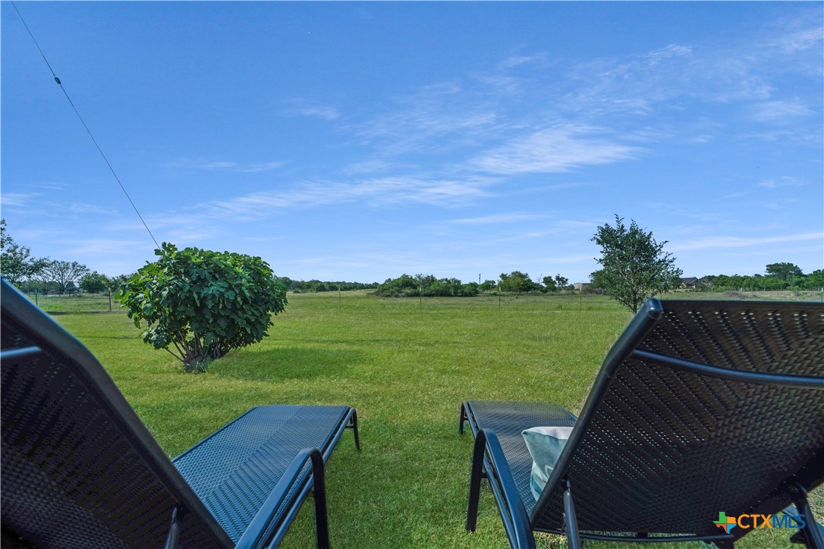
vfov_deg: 81.2
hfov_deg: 104.3
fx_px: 320
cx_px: 412
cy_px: 274
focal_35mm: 14
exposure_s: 1/350
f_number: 8
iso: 100
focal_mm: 14
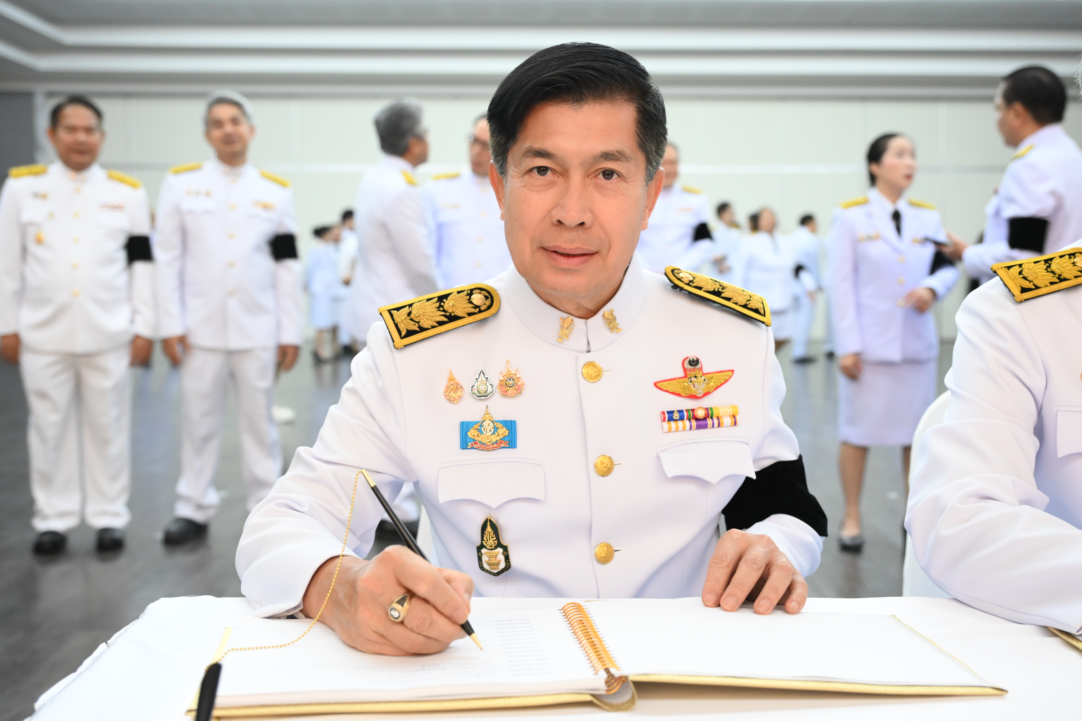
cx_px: 541
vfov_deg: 31.2
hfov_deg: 45.4
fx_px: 1292
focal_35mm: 43
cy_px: 360
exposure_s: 1/250
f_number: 4
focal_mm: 43
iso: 3200
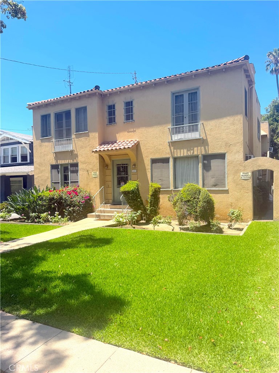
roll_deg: +1.1
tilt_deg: -2.1
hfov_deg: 56.8
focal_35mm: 24
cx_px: 140
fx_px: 258
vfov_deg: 71.6
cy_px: 186
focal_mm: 6.76
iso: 80
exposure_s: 1/3425
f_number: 1.78
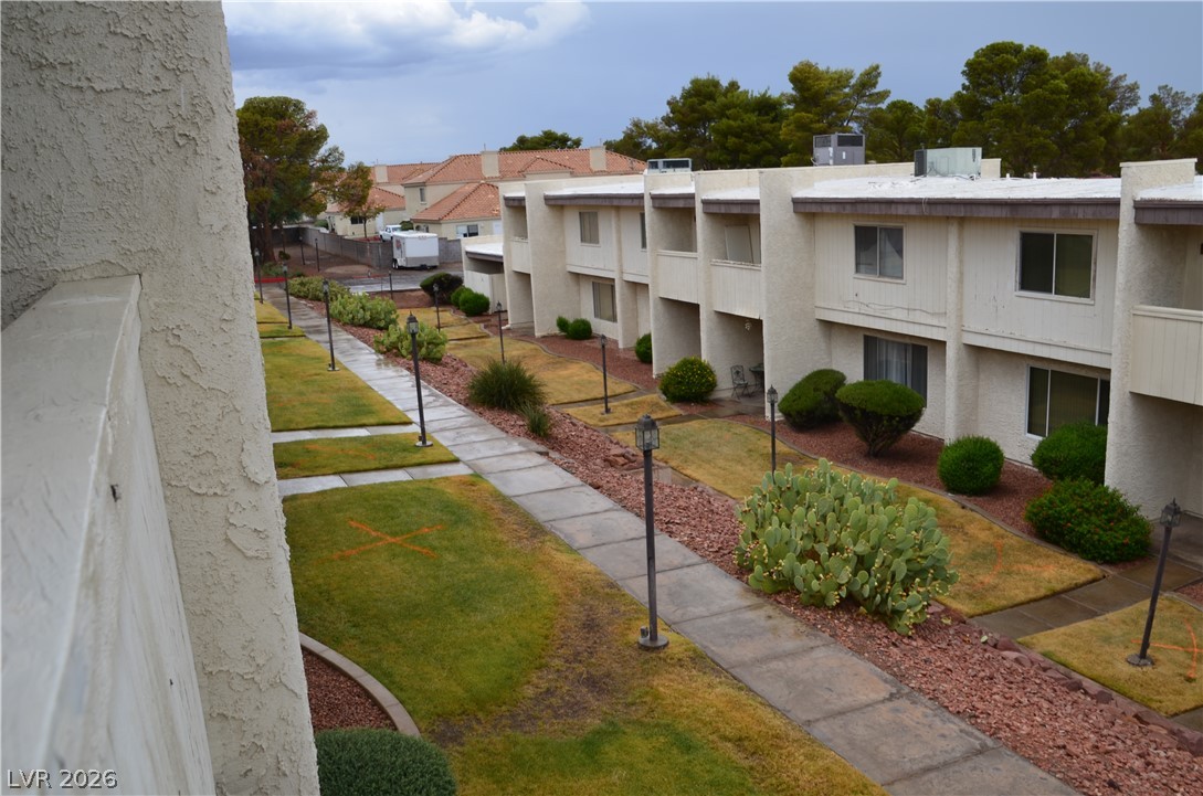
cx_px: 602
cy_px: 398
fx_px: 1050
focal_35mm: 32
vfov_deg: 41.5
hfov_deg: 59.6
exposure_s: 1/125
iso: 100
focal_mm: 21
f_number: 11
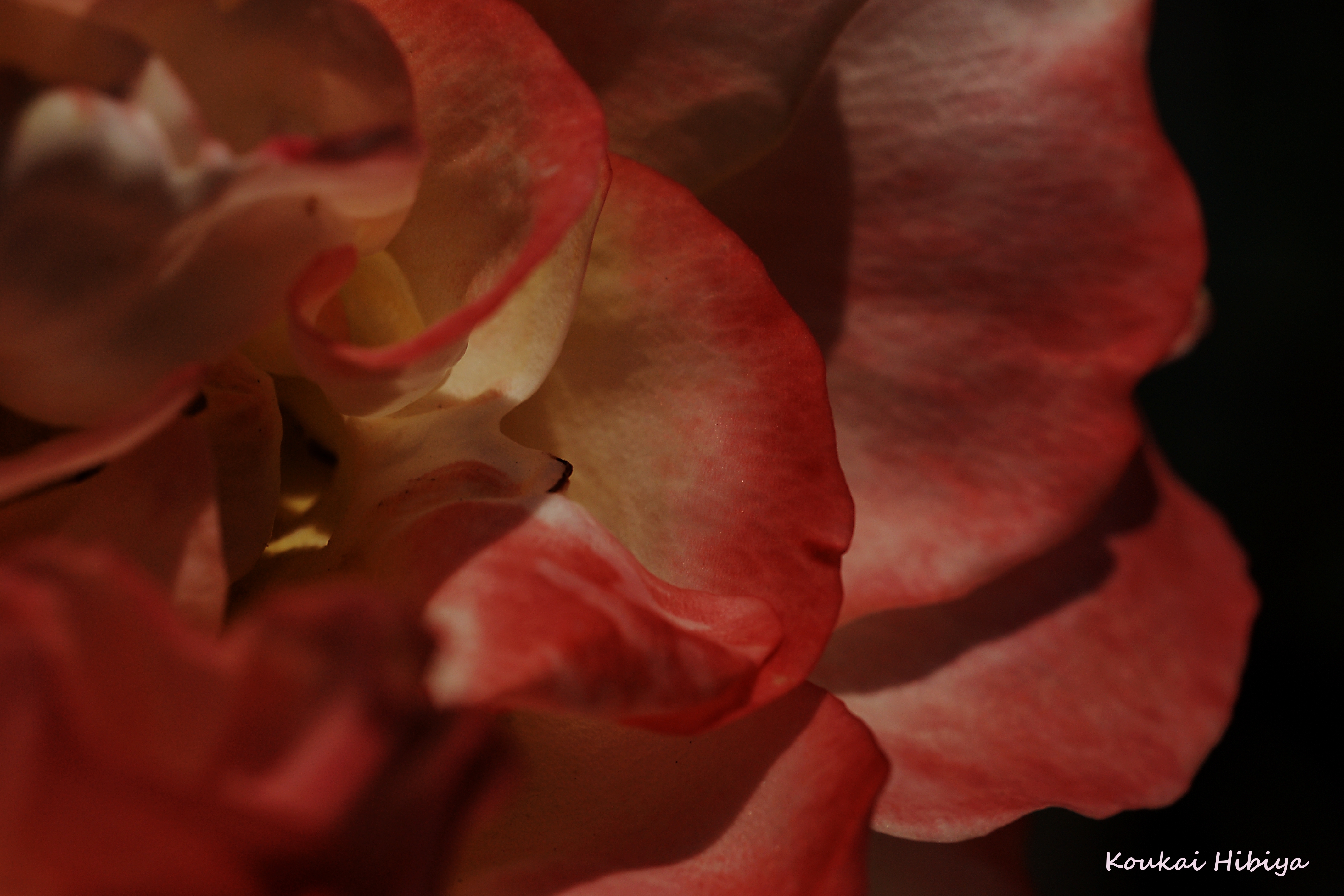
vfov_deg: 18.2
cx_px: 672
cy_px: 448
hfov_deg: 27.0
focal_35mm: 75
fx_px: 2800
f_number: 8
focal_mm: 50
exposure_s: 1/750
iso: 100
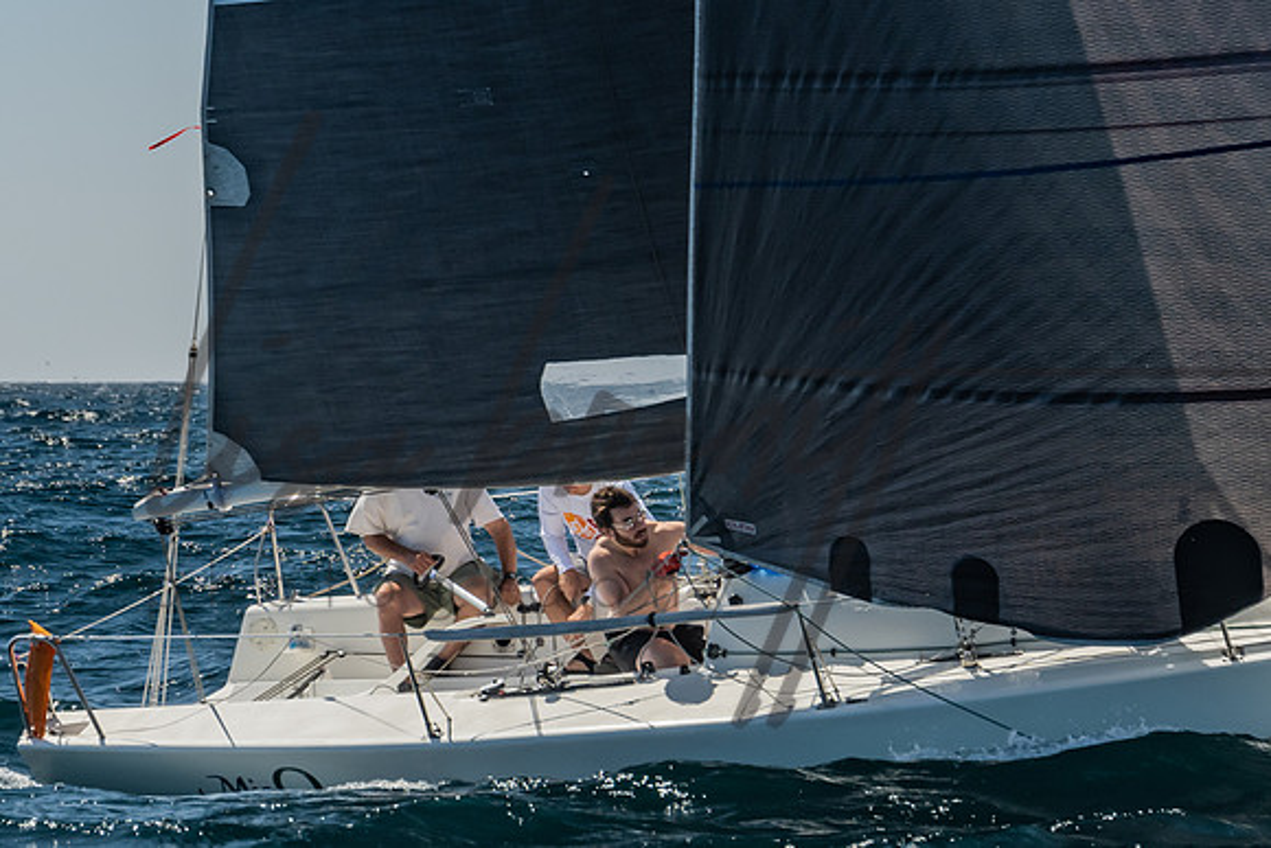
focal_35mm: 251
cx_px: 456
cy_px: 317
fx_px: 8875
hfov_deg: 8.2
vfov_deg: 5.5
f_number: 6.3
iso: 160
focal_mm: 100
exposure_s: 1/640
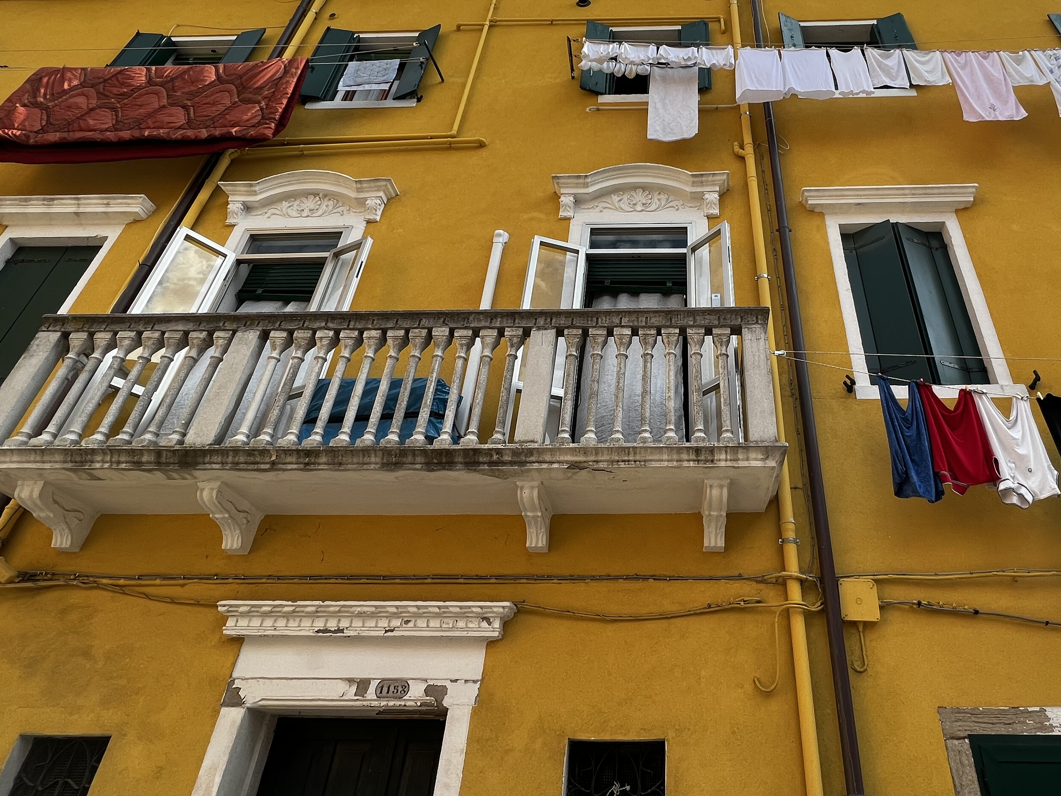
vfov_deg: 63.1
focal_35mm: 21
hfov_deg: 77.5
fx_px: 644
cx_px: 665
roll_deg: -0.3
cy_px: 339
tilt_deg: +36.5
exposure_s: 1/951
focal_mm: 1.57
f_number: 1.8
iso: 32
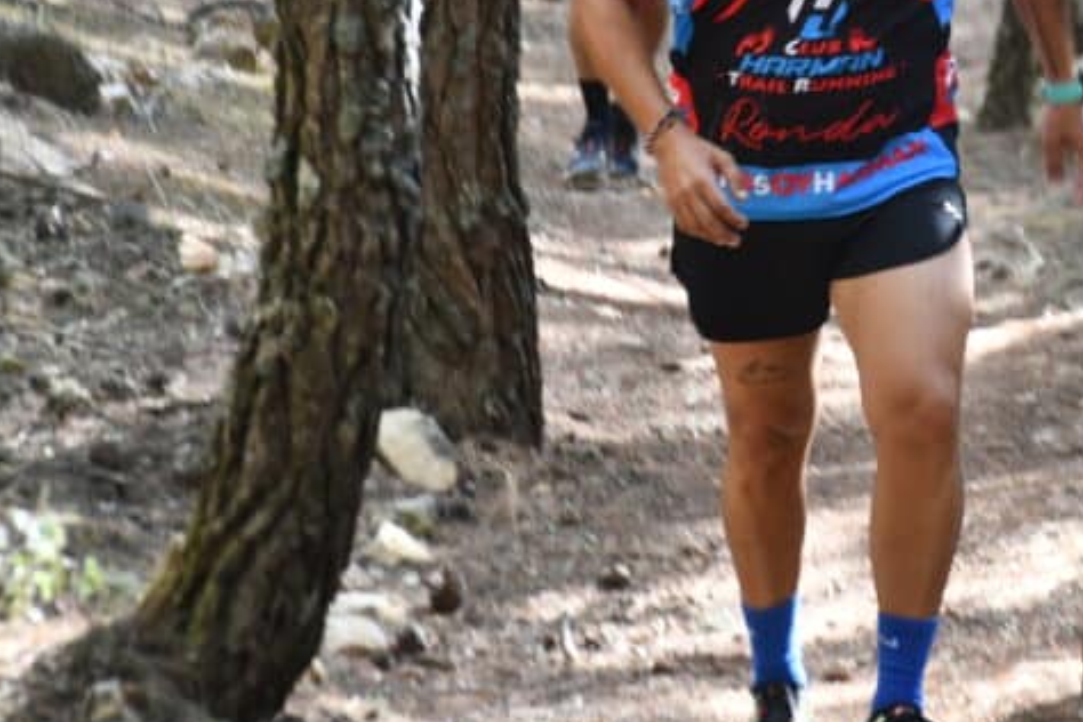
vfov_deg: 4.5
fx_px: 9235
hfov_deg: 6.7
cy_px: 72
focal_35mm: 307
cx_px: 914
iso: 800
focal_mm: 95
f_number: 5.3
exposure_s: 1/50
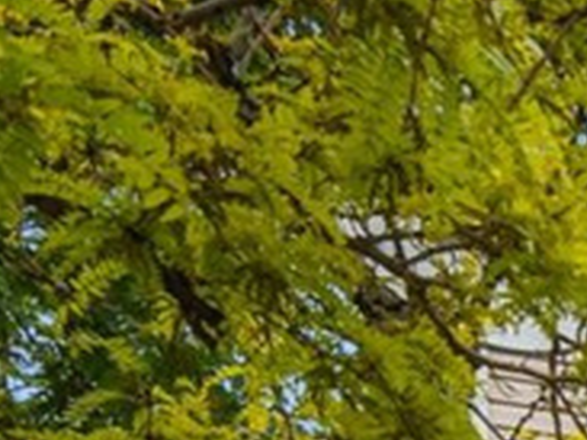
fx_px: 1644
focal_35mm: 97
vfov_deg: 13.4
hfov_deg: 14.8
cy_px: 827
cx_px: 1315
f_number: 6.3
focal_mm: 12
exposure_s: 1/160
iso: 100
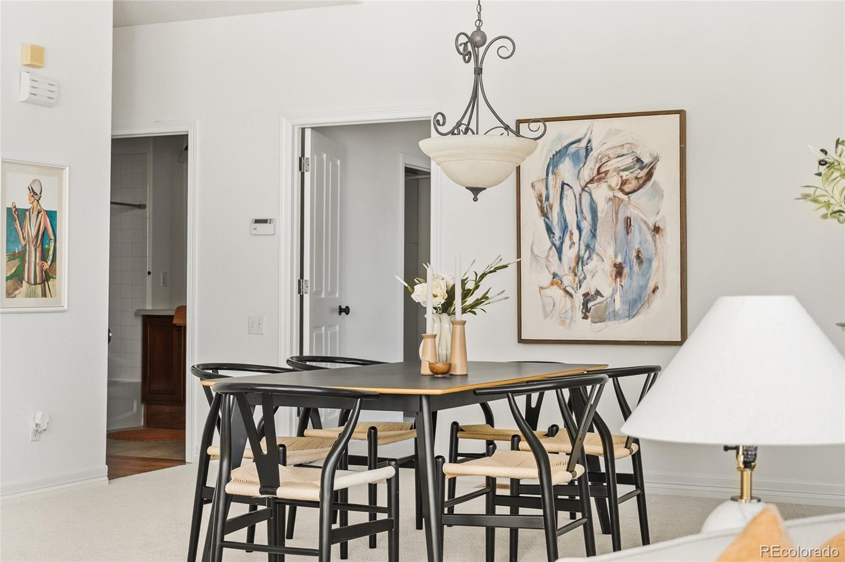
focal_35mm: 52
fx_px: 1220
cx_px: 422
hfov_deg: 38.2
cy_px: 281
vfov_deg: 26.0
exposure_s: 1/30
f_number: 4
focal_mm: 35
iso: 500
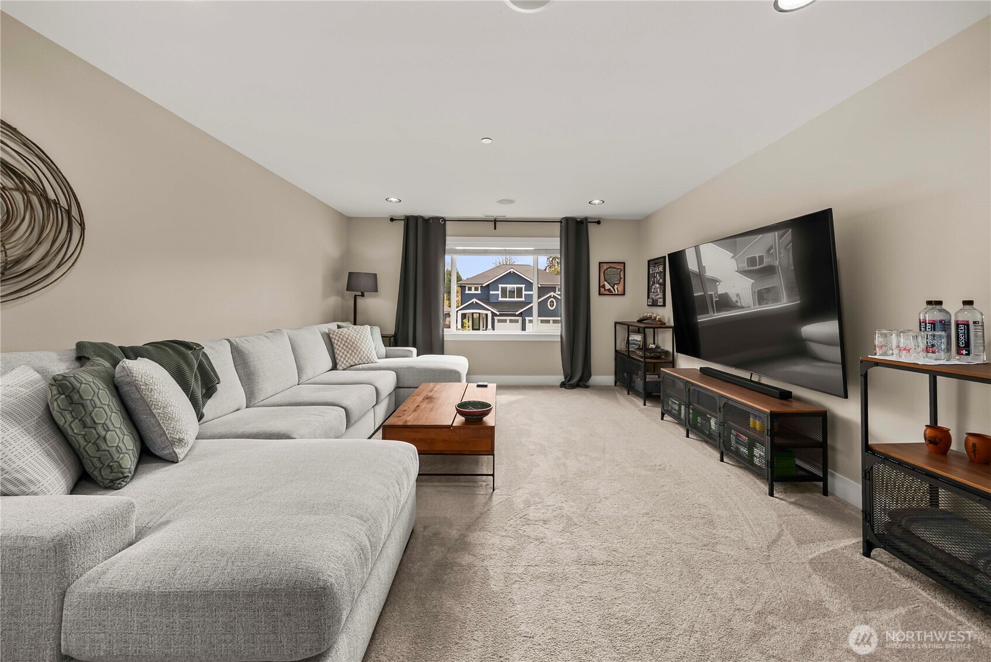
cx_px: 496
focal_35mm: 12
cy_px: 331
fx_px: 330
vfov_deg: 90.1
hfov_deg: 112.6
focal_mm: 12
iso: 1000
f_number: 7.1
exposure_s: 1/13
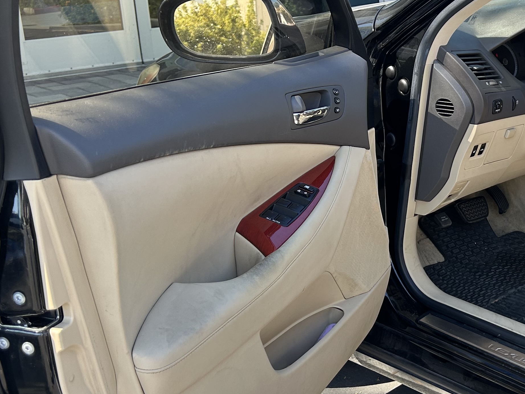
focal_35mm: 57
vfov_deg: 25.6
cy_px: 183
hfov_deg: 32.2
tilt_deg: -16.3
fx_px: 864
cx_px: 465
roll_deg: +1.3
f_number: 1.5
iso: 50
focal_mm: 5.7
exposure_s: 1/478
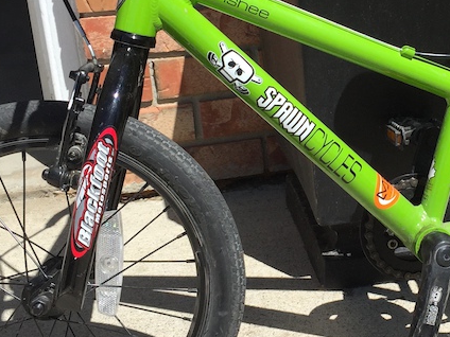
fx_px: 910
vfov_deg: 21.0
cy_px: 139
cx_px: 379
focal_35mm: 70
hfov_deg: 27.1
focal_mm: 4.15
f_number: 2.2
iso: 32
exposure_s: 1/2475
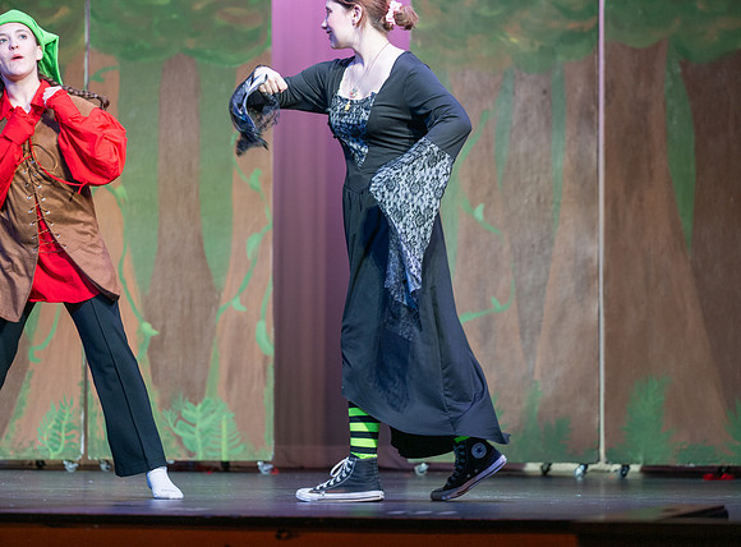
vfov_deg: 11.8
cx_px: 358
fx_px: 2654
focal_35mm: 125
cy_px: 248
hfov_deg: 15.9
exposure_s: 1/320
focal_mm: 103
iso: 450
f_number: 2.8
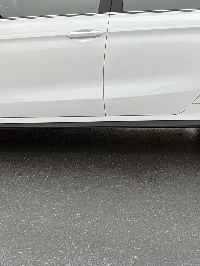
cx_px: 102
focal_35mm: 121
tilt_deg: -5.3
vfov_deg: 16.2
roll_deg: +0.8
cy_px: 54
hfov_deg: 12.3
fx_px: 932
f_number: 1.78
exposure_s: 1/184
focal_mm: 6.76
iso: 64
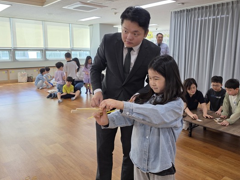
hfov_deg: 61.6
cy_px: 79
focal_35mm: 29
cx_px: 125
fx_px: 201
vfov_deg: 48.1
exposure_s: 1/120
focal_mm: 6.3
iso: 100
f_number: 1.7
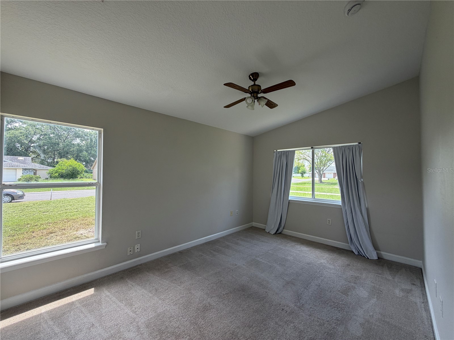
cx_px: 227
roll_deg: -0.3
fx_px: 184
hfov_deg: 102.1
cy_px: 170
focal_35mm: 14
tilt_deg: +0.8
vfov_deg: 85.7
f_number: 2.2
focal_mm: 2.22
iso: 50
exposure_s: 1/121
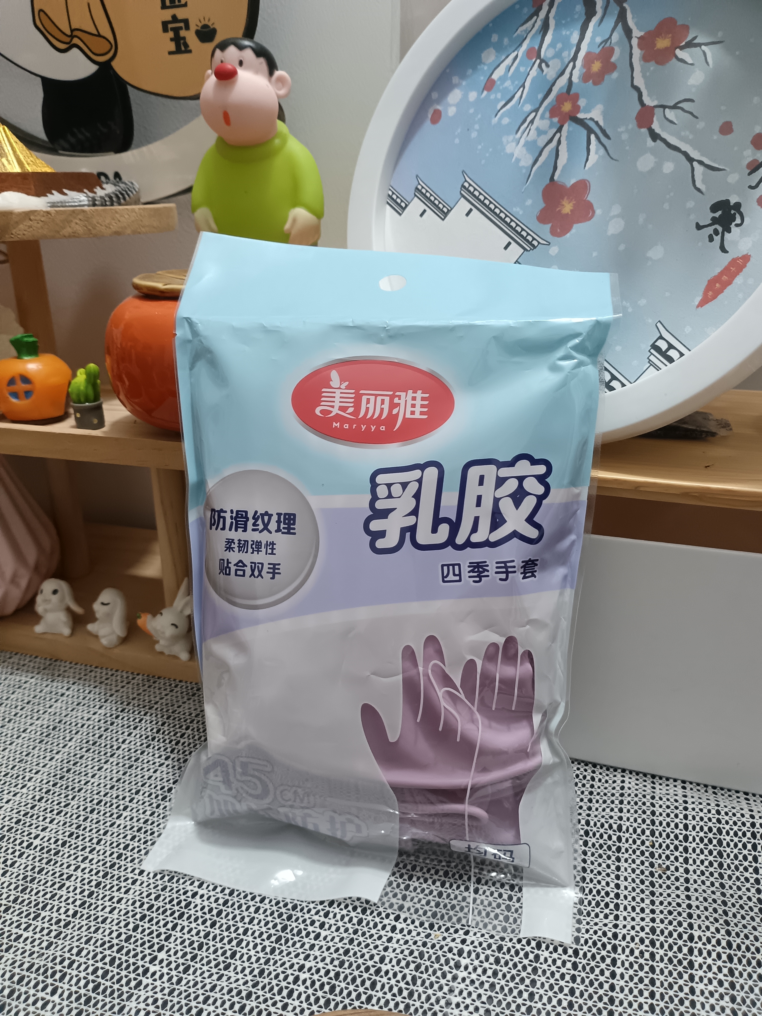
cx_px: 381
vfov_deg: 67.3
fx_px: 763
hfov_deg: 53.1
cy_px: 508
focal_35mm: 26
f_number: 1.8
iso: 1023
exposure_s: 1/25
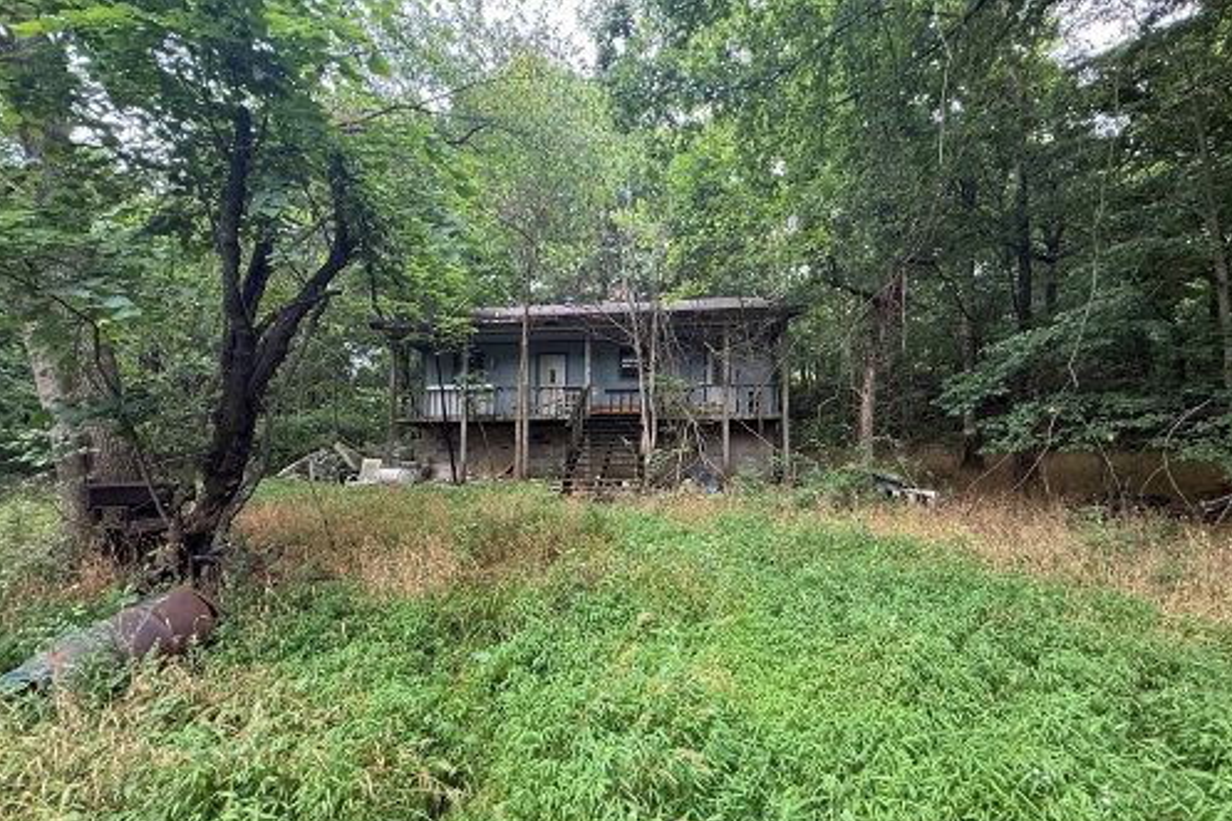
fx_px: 513
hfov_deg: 100.4
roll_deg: -0.9
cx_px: 627
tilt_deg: +3.8
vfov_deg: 77.0
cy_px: 454
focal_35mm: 15
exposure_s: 1/99
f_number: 2.2
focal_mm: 2.22
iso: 160
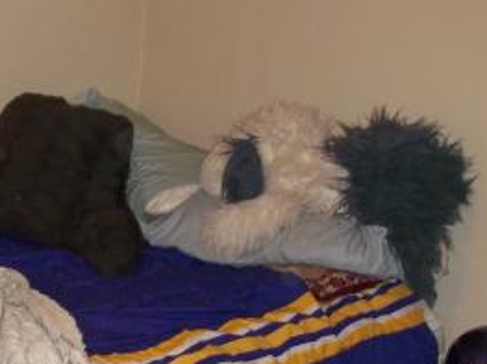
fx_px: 1097
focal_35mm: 78
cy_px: 392
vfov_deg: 18.2
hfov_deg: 23.5
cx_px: -50
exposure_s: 1/30
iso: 160
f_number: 2.9
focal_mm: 5.7
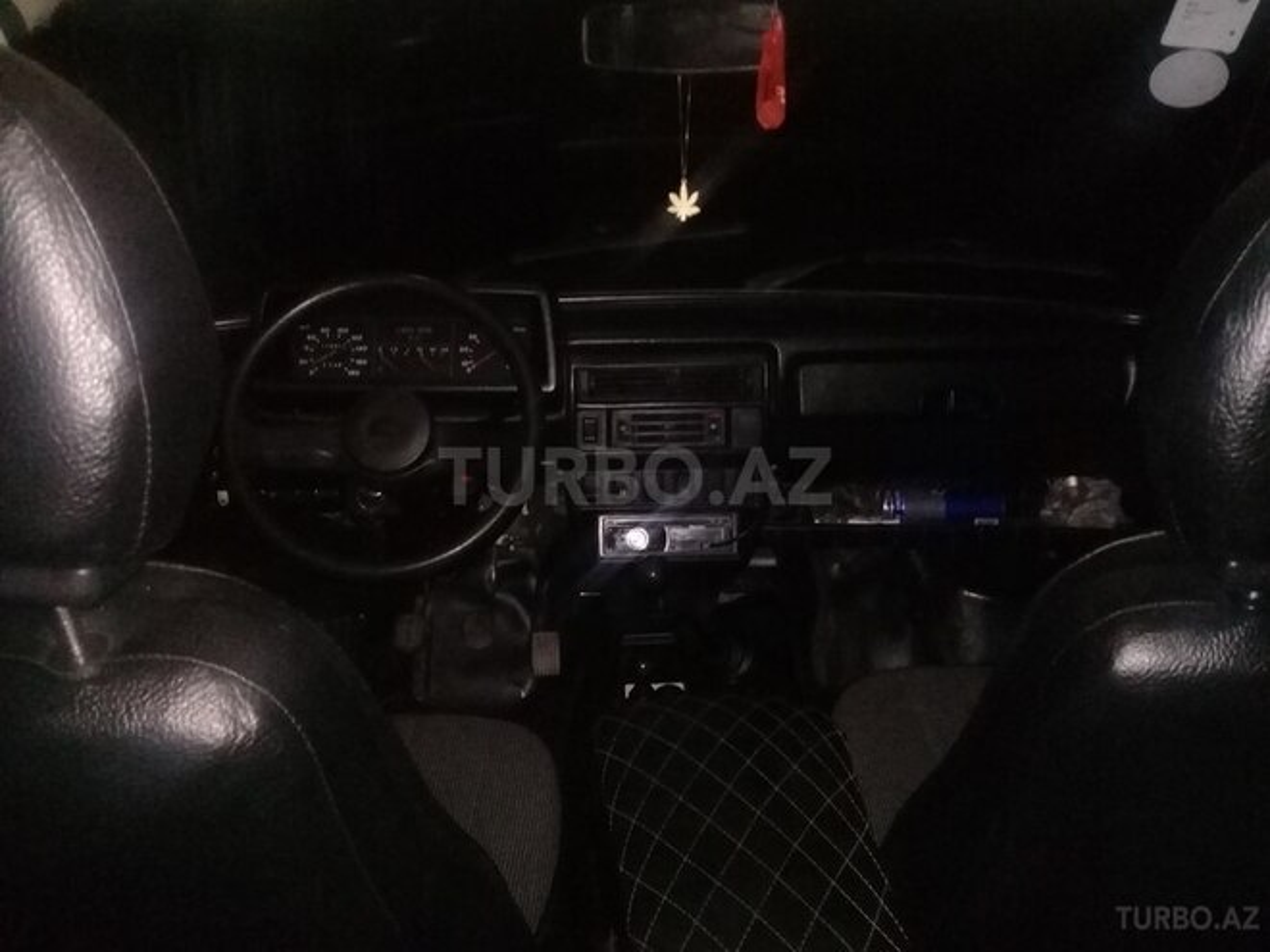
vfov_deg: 45.4
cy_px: 476
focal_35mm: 31
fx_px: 1137
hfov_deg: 58.4
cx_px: 635
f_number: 2.2
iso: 1250
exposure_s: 1/17
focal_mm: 3.3
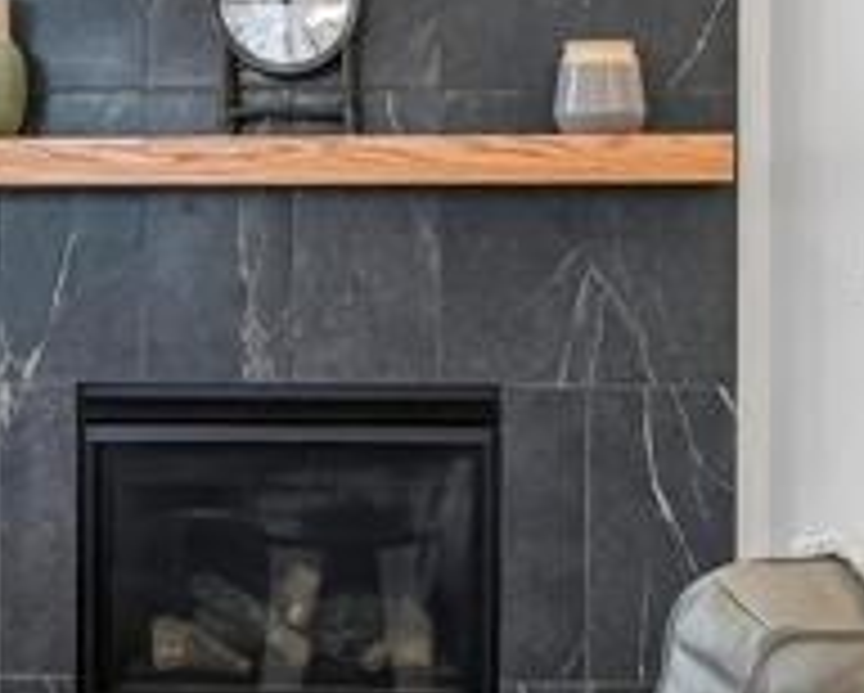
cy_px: 256
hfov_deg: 21.8
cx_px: 338
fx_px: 2240
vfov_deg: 17.6
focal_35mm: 88
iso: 400
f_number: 8
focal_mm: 17.5
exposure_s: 1/40
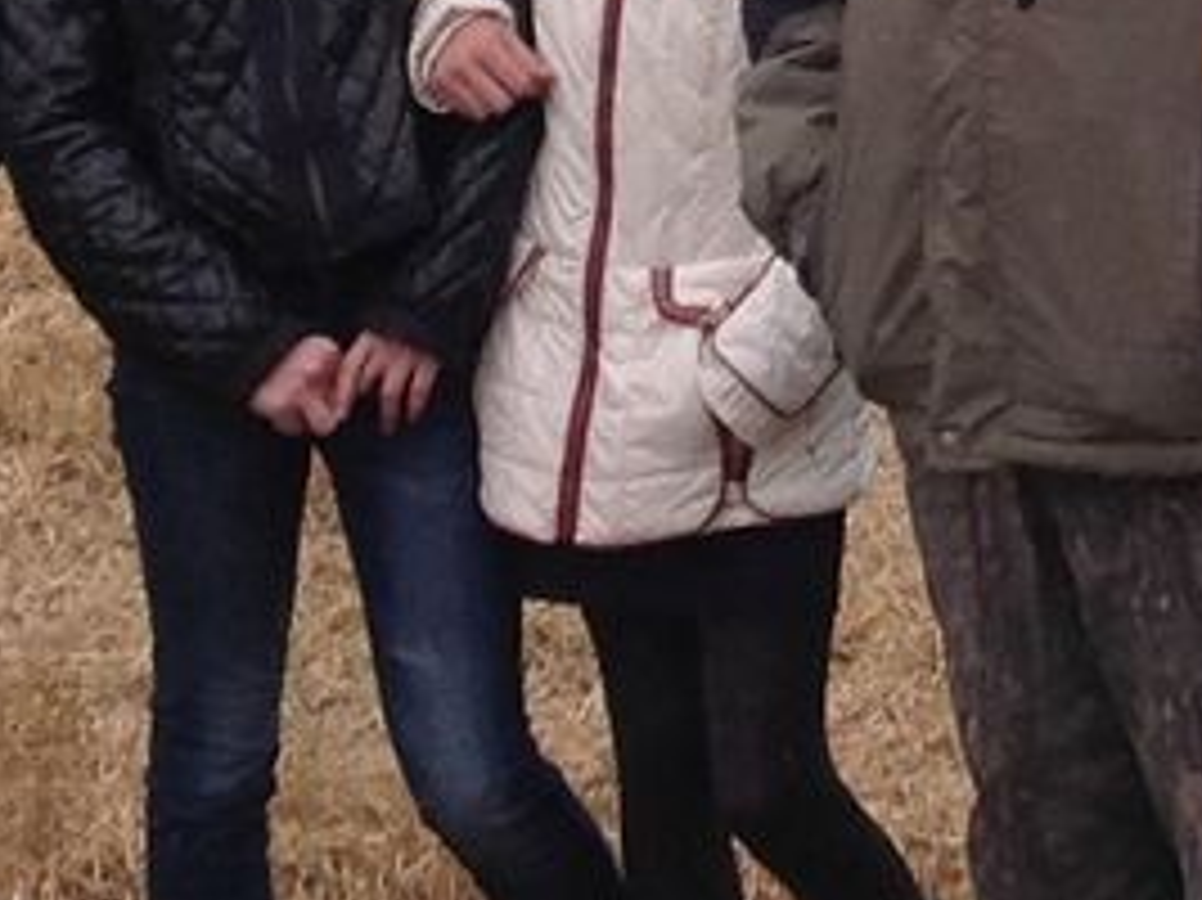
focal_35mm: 131
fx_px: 4547
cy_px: -36
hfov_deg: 14.6
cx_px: 1436
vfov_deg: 11.2
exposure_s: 1/617
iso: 50
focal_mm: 4.28
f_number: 2.4
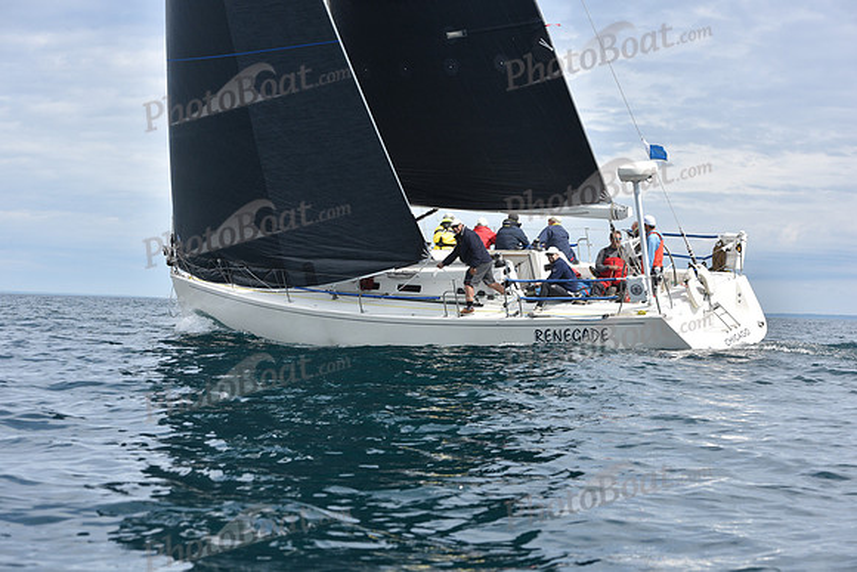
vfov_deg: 19.5
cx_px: 428
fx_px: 1667
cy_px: 286
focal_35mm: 70
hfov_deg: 28.8
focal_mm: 70
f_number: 7.1
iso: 250
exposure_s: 1/800
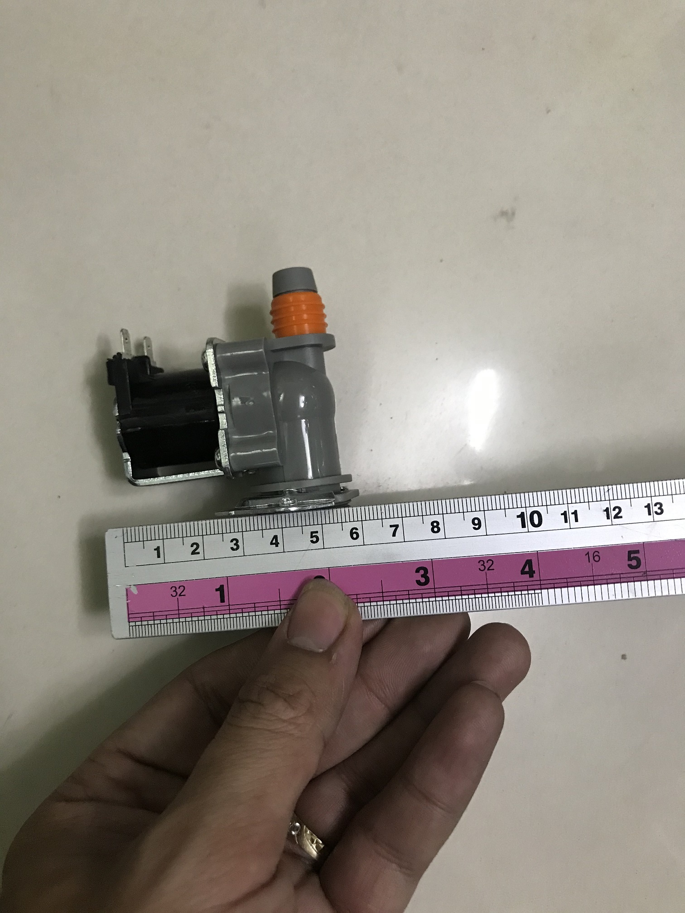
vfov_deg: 63.4
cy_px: 456
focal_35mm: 28
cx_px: 342
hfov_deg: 49.7
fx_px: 739
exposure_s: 1/17
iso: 80
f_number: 1.8
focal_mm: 3.99
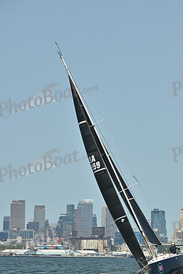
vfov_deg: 7.8
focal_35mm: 264
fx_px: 2007
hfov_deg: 5.2
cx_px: 135
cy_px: 191
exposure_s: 1/1250
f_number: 10
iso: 320
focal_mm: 175
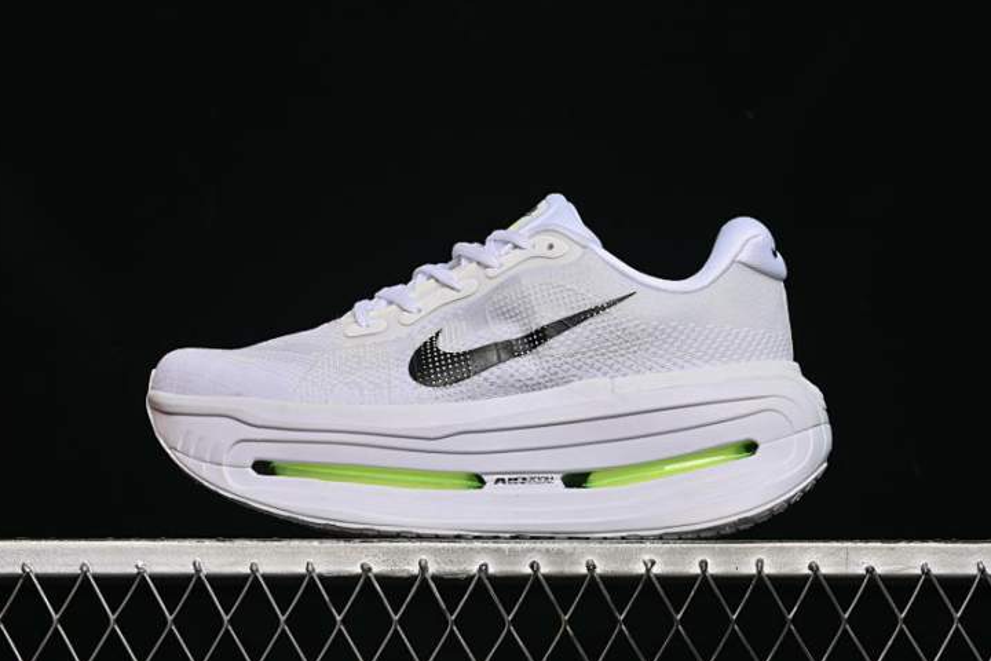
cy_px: 332
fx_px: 2092
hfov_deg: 26.7
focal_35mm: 76
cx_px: 493
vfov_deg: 17.9
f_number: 7.1
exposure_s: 1/60
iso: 160
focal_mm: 50
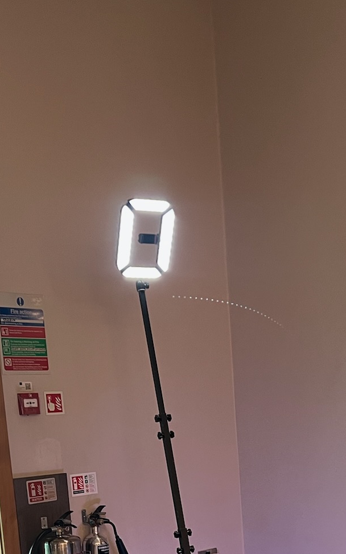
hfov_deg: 22.2
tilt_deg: -9.3
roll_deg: +3.3
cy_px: 569
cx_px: 245
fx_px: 875
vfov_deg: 32.0
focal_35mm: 58
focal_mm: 5.7
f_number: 1.5
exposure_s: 1/50
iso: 320
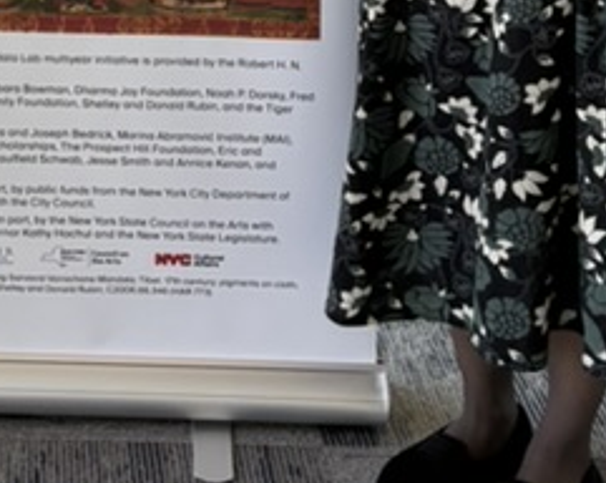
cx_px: -75
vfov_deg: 12.5
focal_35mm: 108
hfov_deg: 17.2
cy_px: -486
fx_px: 1934
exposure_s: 1/232
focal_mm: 5.96
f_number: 1.6
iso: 64
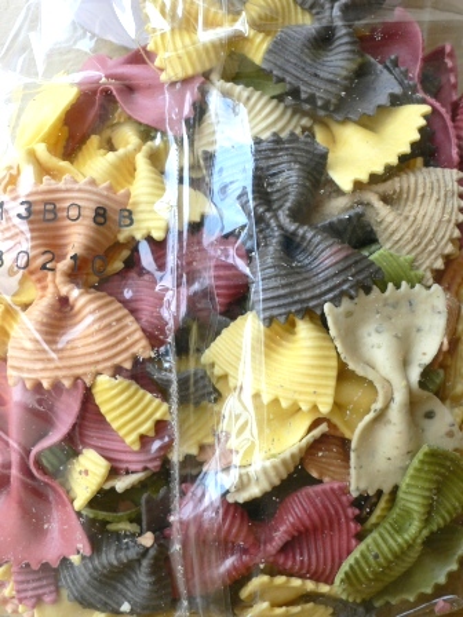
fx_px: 606
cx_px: 232
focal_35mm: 34
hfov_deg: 41.8
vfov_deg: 54.0
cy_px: 308
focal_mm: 6.3
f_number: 3.2
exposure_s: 1/100
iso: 80
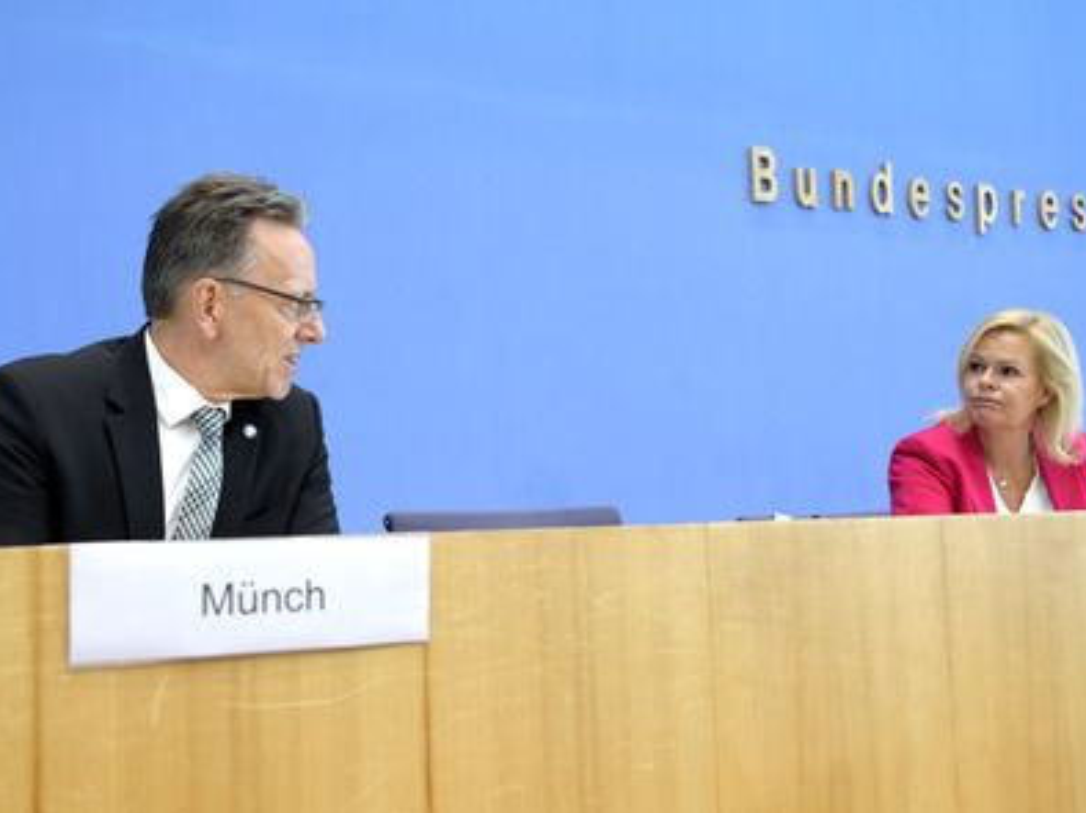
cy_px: 405
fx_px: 1380
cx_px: 547
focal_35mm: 44
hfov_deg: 43.0
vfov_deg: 32.8
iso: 4000
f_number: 5.6
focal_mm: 40
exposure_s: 1/500
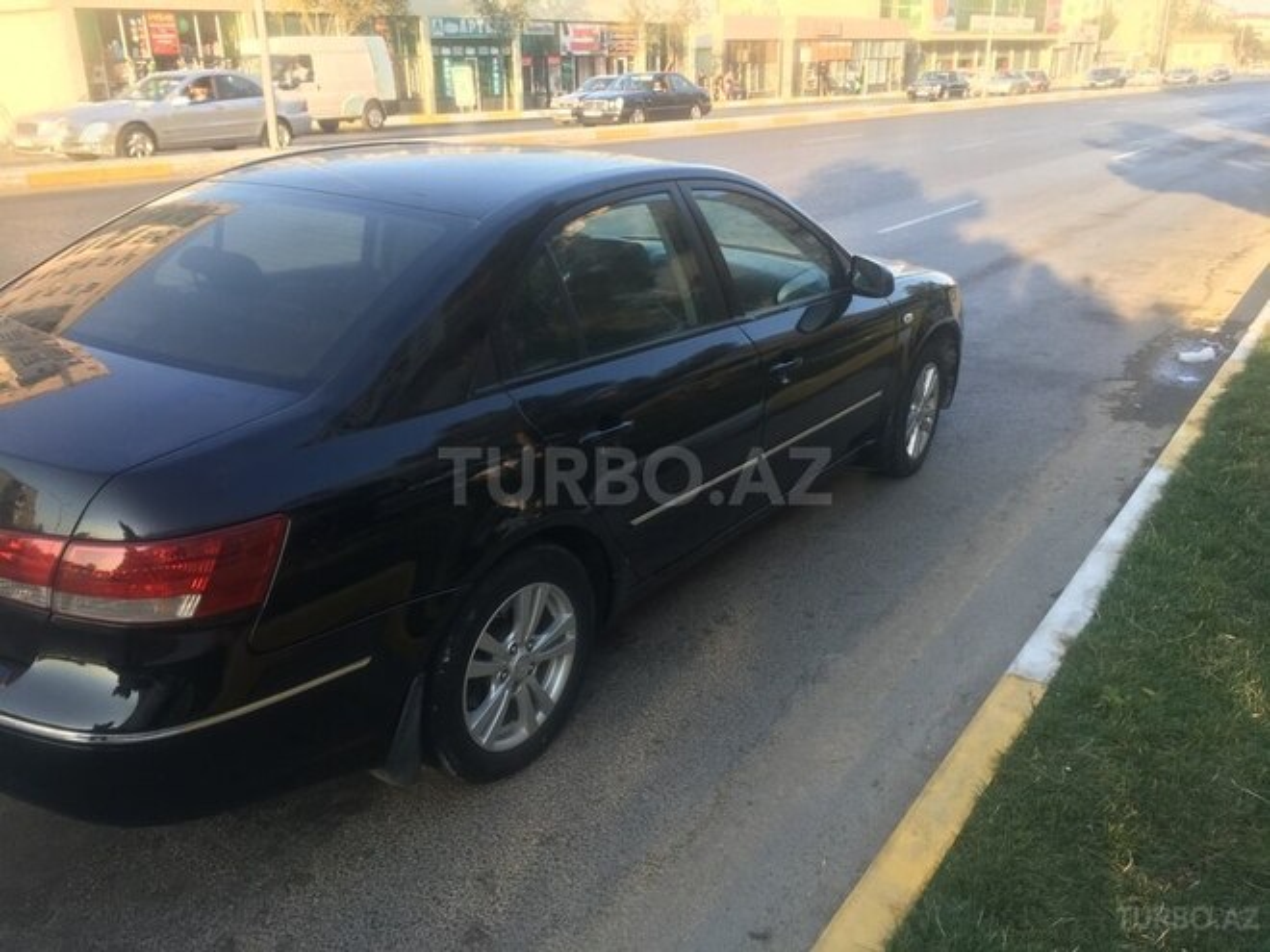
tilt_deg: -22.1
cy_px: 476
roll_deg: +0.2
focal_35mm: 29
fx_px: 1064
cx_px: 635
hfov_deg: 61.7
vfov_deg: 48.2
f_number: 2.2
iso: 25
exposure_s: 1/151
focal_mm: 4.15
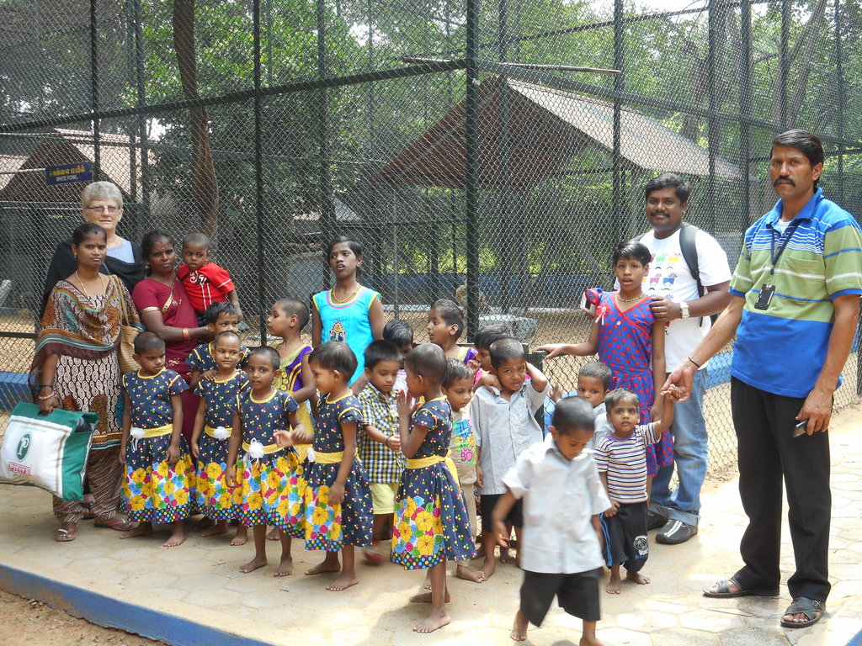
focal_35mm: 44
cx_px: 431
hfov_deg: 42.9
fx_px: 1096
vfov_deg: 32.9
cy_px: 323
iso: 80
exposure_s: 1/40
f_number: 4.7
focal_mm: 7.9
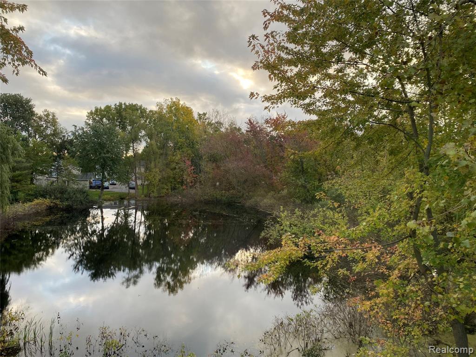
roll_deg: -0.6
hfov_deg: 67.3
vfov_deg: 53.1
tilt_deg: -0.8
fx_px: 358
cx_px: 238
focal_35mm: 26
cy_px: 178
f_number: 1.8
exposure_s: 1/125
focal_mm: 4.25
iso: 32
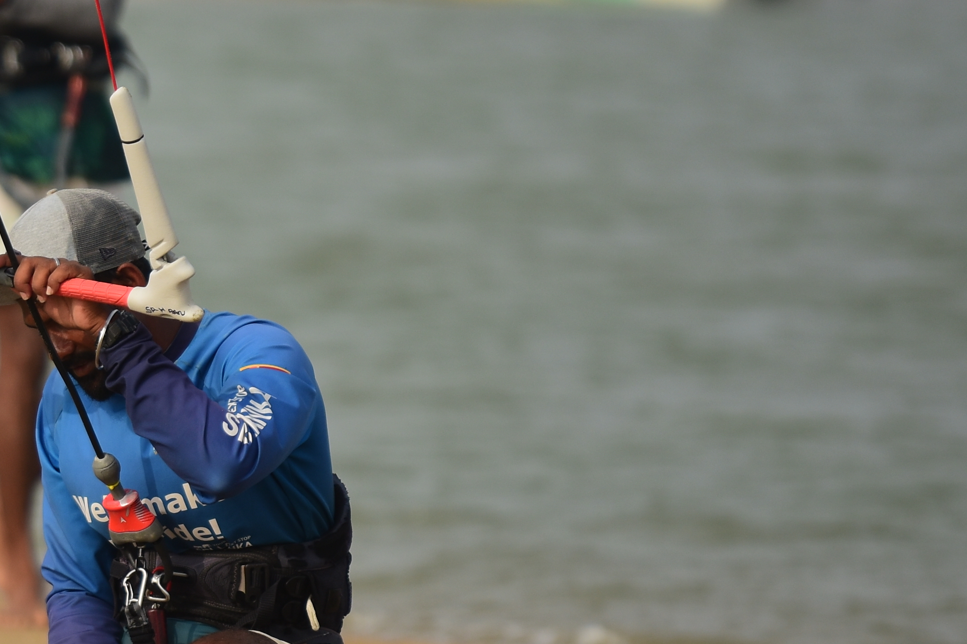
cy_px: 354
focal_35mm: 839
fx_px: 22535
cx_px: -305
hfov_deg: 2.5
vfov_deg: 1.6
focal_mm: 200
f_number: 2.8
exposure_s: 1/2500
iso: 100
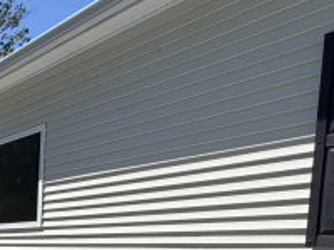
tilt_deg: -6.3
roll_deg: +1.6
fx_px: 453
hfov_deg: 25.2
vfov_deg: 27.8
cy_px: 284
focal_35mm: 47
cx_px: -212
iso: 25
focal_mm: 2.22
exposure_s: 1/770
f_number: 2.2
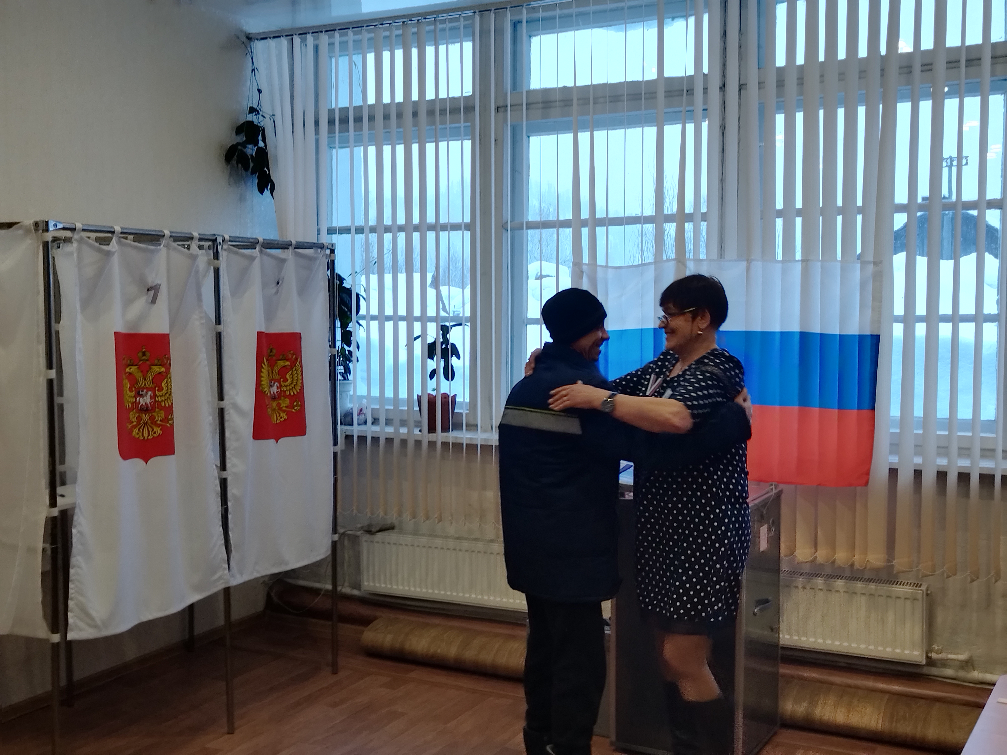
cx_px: 504
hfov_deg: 45.8
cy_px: 378
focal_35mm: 41
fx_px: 1193
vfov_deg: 35.1
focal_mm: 6.24
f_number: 1.8
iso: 398
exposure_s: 1/50
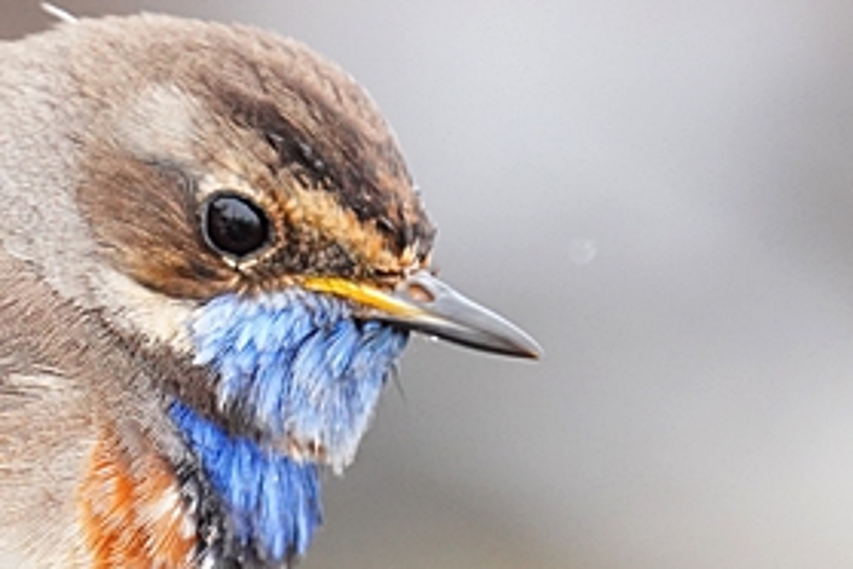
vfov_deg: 0.7
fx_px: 45869
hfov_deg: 1.1
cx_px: -67
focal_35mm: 1936
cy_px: 541
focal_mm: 600
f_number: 6.3
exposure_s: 1/1000
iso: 2000
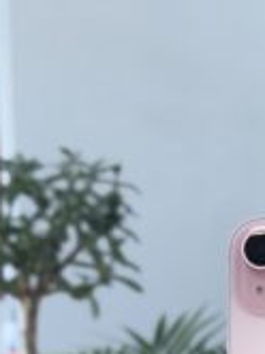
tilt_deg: -3.3
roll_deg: +1.0
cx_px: 436
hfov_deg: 8.6
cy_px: 543
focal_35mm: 166
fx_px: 1699
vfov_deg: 11.4
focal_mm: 6.76
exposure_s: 1/100
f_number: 1.78
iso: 64
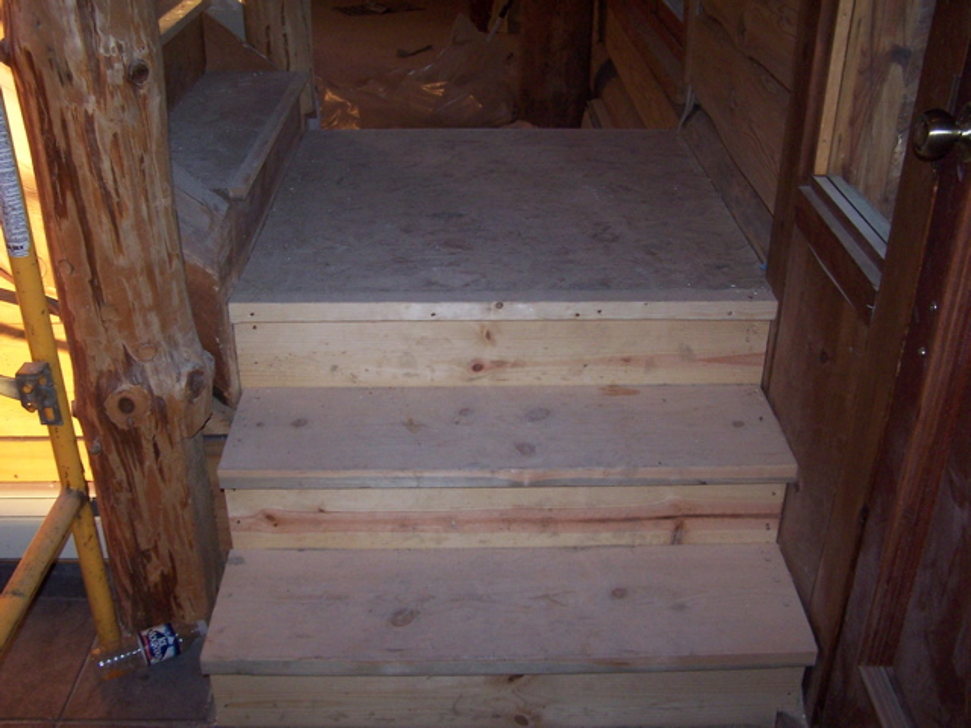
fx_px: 1066
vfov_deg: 37.7
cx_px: 486
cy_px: 364
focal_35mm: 38
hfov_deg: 49.0
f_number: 2.8
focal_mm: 6.3
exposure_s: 1/60
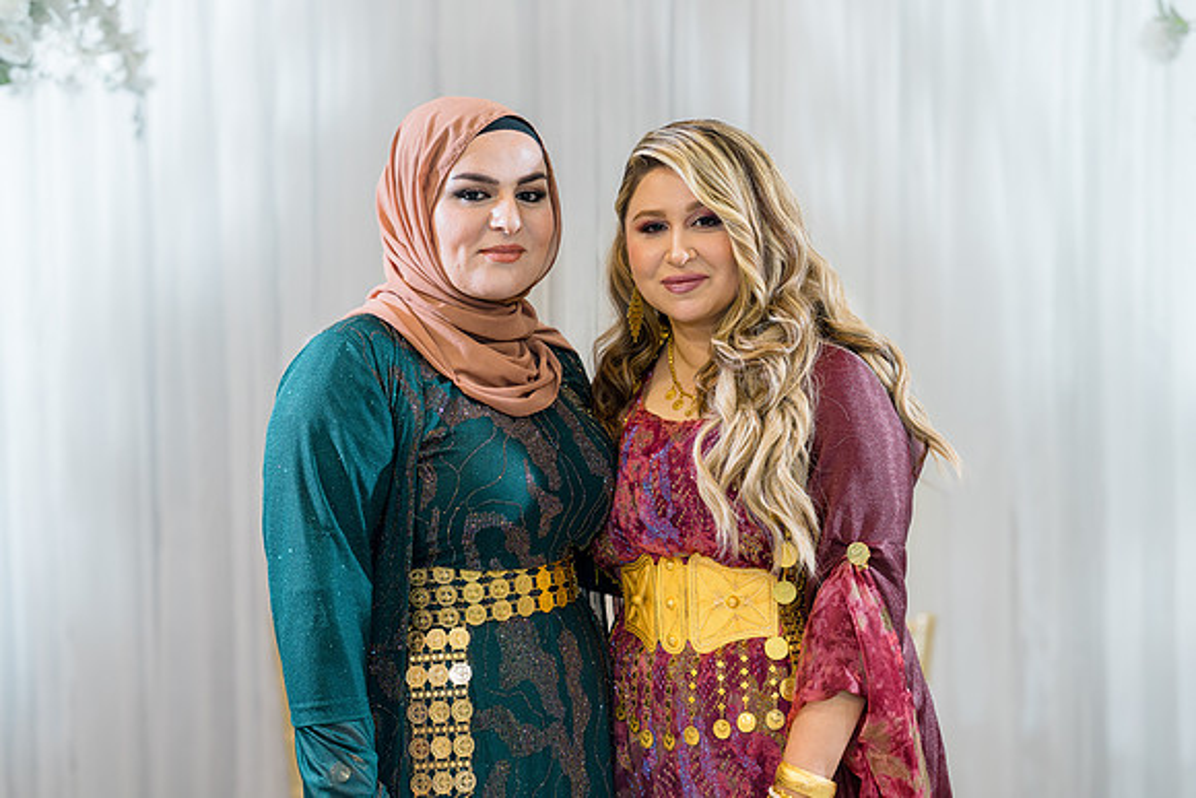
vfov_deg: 23.0
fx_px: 1960
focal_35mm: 59
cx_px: 598
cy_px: 399
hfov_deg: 33.9
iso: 640
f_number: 2.8
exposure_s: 1/160
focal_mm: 59
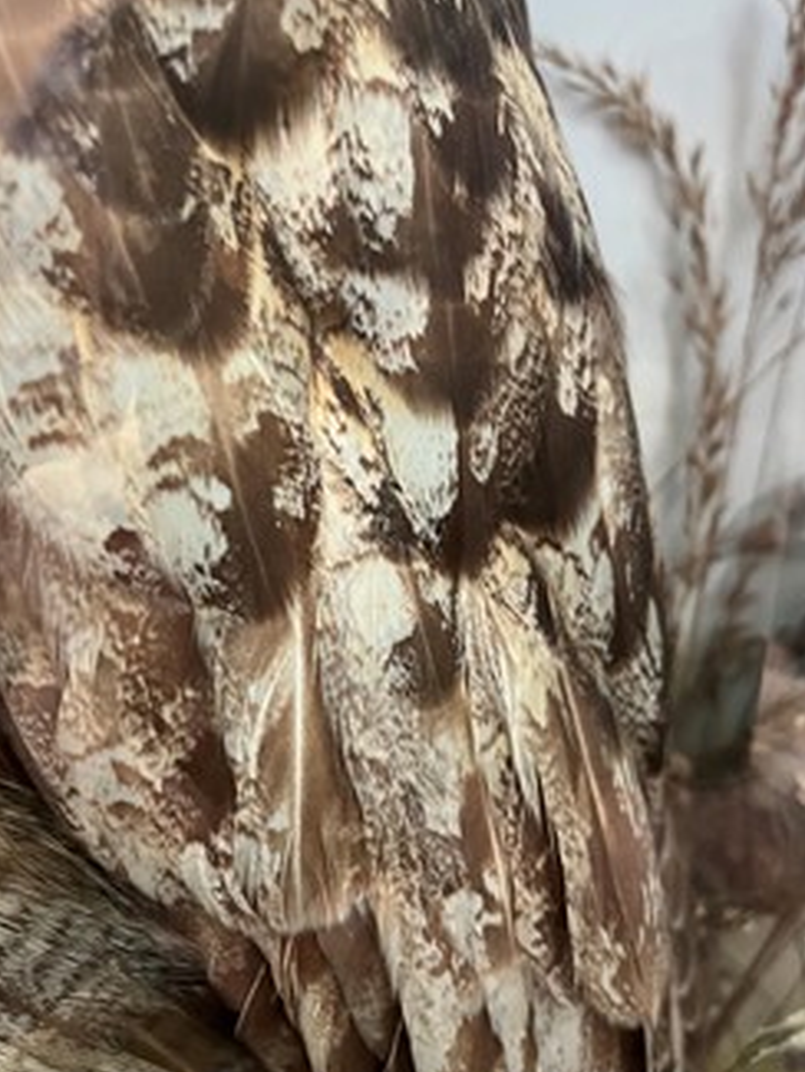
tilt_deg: -16.6
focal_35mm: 32
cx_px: 409
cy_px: 567
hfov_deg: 44.2
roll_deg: +1.2
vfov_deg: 56.8
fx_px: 992
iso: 500
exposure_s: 1/50
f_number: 1.6
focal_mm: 5.1
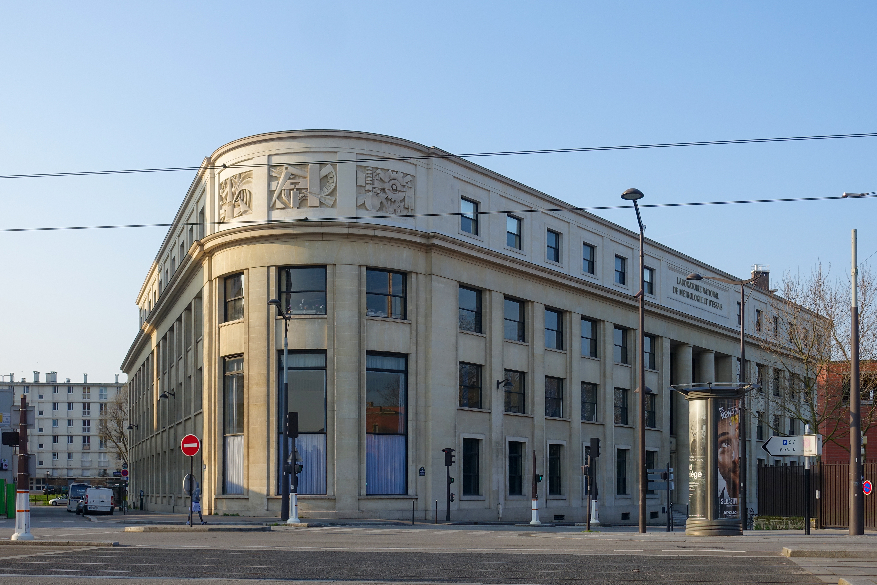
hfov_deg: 43.6
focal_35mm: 45
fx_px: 1096
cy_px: 292
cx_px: 438
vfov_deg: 29.9
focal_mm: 16.39
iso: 125
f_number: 5.6
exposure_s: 1/320
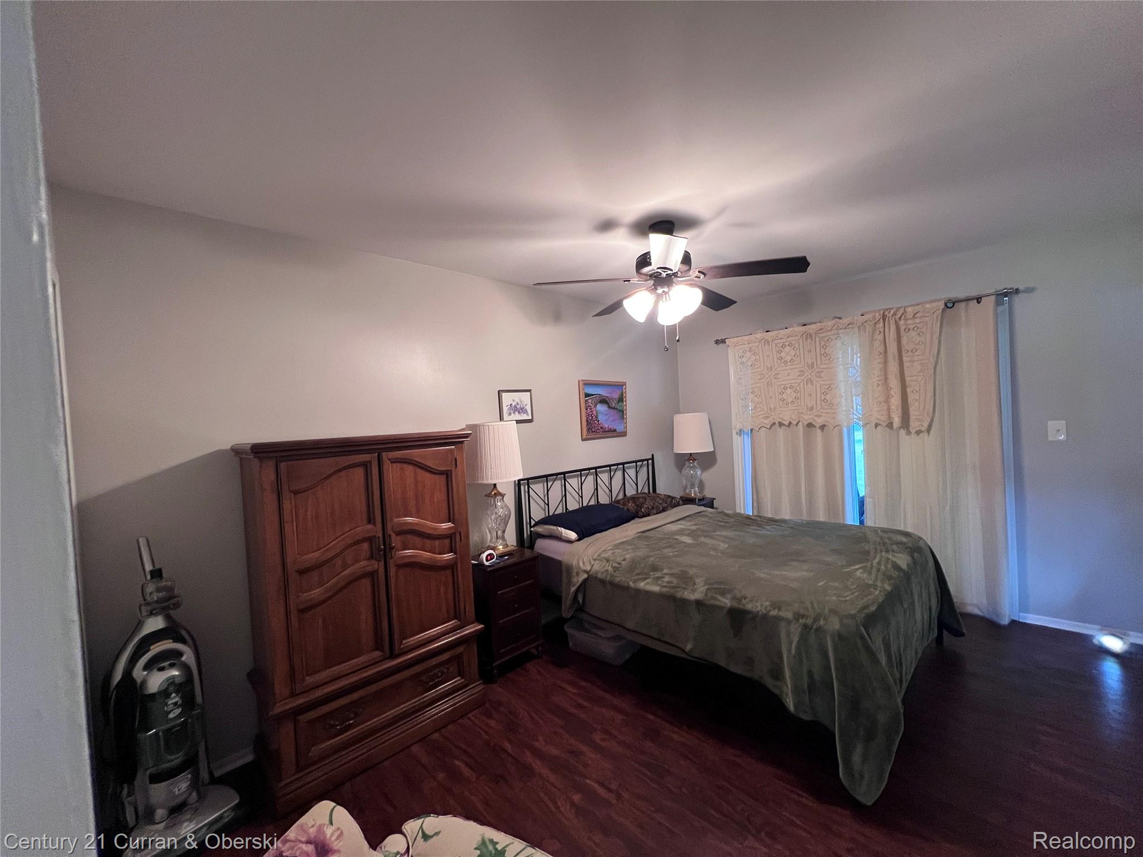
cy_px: 428
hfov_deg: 106.2
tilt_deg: -1.8
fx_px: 429
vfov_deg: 89.9
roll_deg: +3.1
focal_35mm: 13
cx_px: 572
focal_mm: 1.57
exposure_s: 1/60
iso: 400
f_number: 1.8
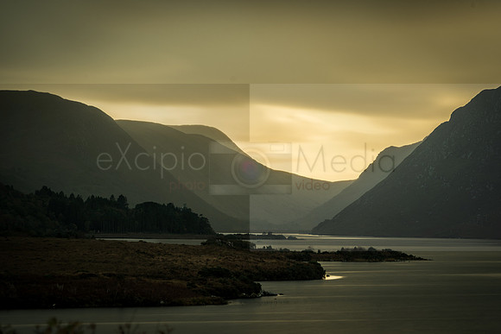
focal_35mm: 200
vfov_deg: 6.9
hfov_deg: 10.3
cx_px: 250
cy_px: 167
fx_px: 2784
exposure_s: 30
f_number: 8
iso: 200
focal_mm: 200
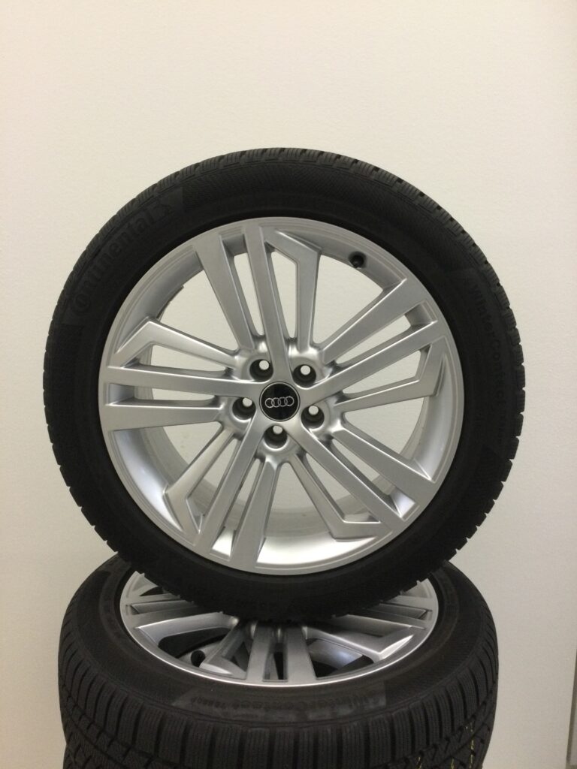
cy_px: 384
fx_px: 689
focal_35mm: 31
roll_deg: +1.9
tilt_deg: -11.6
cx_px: 288
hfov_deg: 45.4
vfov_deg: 58.4
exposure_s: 1/33
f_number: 2.4
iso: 125
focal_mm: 3.3
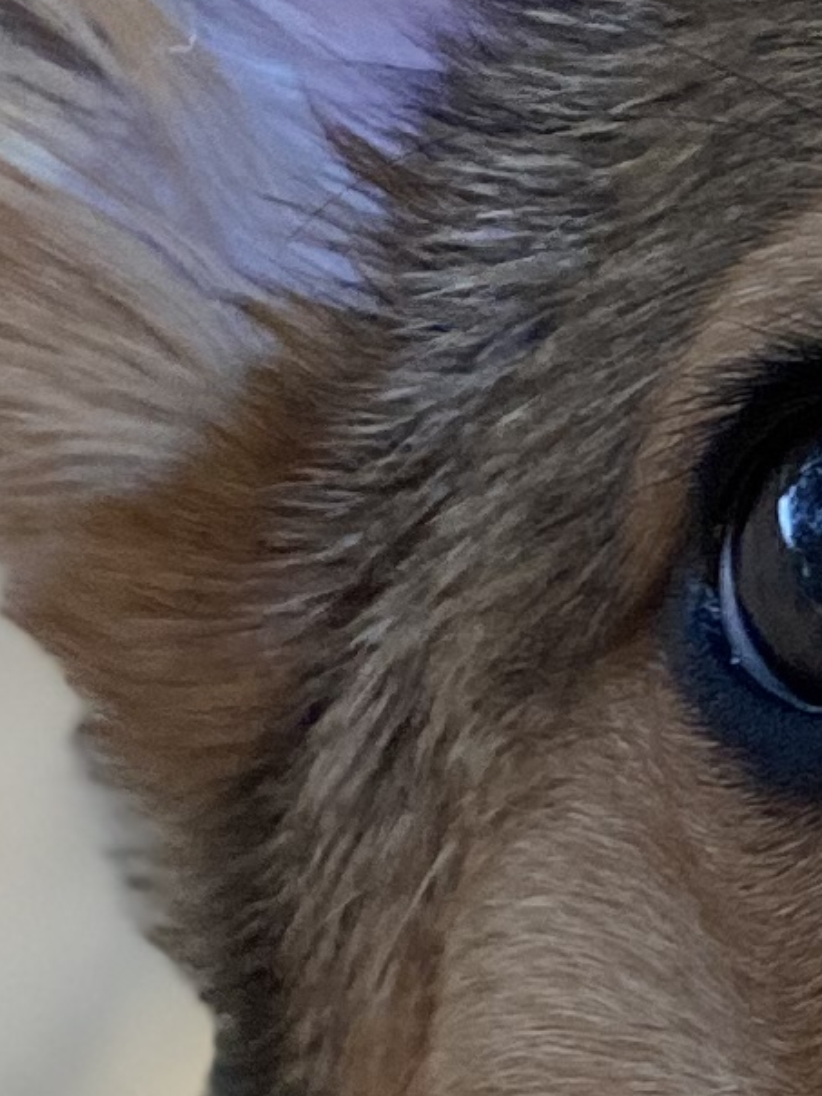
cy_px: 1541
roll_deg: +2.5
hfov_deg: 4.2
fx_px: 10987
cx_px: 1780
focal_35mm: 347
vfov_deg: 5.7
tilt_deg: -37.2
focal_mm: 6
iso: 100
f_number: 2
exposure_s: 1/122
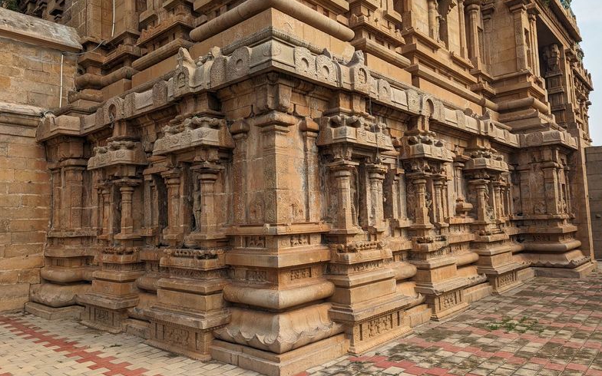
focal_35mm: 26
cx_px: 306
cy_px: 178
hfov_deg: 70.4
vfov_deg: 47.6
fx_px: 427
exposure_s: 1/1508
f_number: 1.85
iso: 39
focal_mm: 6.81
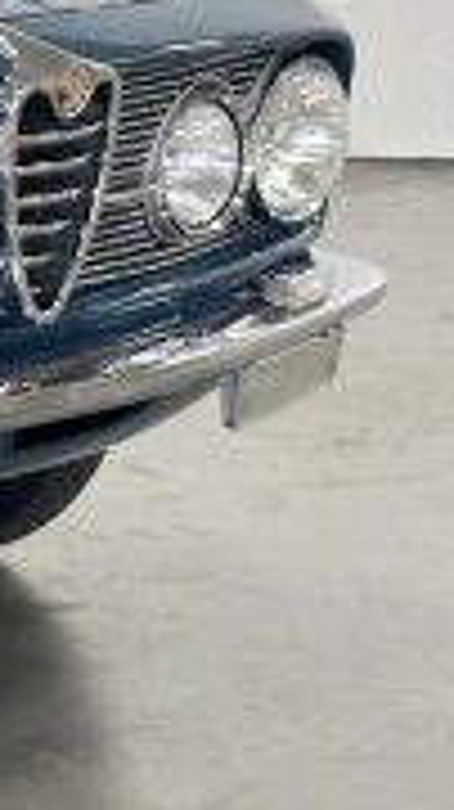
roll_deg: +0.5
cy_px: 140
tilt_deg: -9.7
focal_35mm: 186
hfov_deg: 6.0
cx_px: -908
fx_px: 3988
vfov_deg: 11.5
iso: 100
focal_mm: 6.86
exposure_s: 1/60
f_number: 1.78
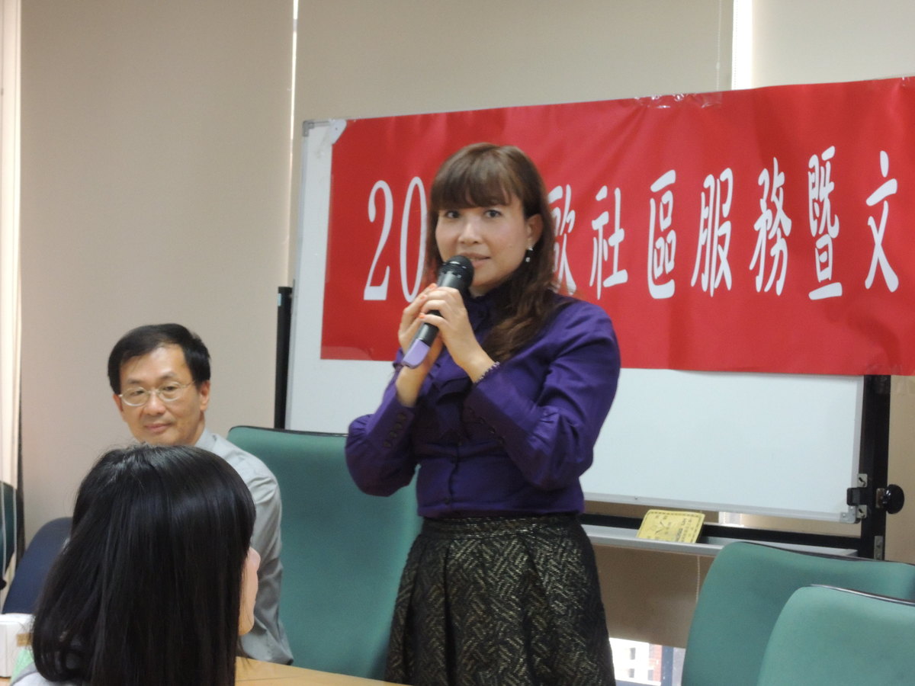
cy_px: 343
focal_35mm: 100
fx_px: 2643
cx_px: 458
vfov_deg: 14.8
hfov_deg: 19.6
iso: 800
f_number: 5.5
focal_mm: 17.9
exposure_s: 1/25
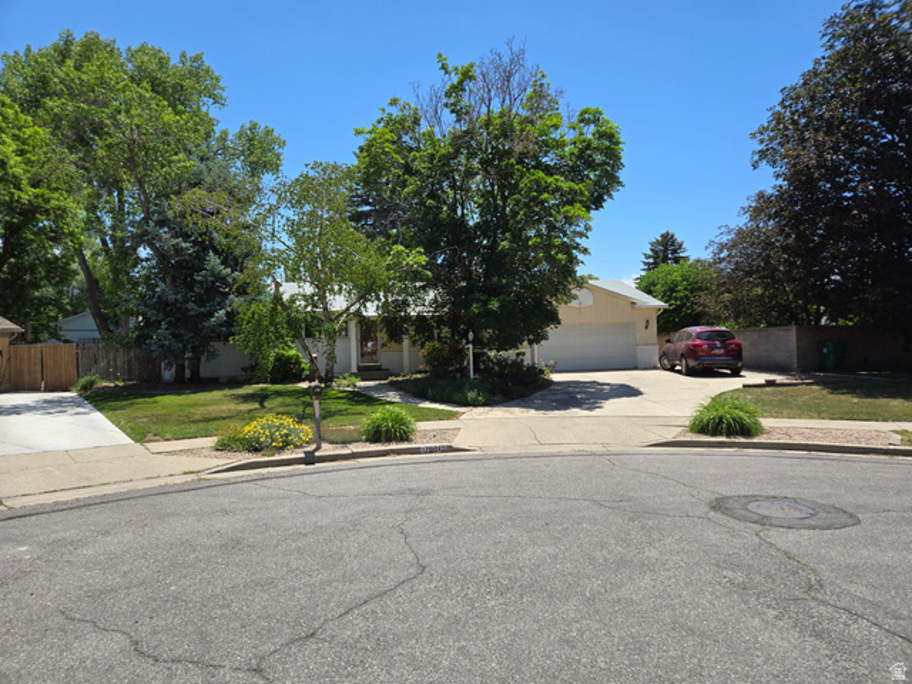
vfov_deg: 58.9
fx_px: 606
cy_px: 342
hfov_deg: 73.9
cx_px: 456
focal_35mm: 23
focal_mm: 5.4
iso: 25
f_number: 1.8
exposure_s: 1/1606
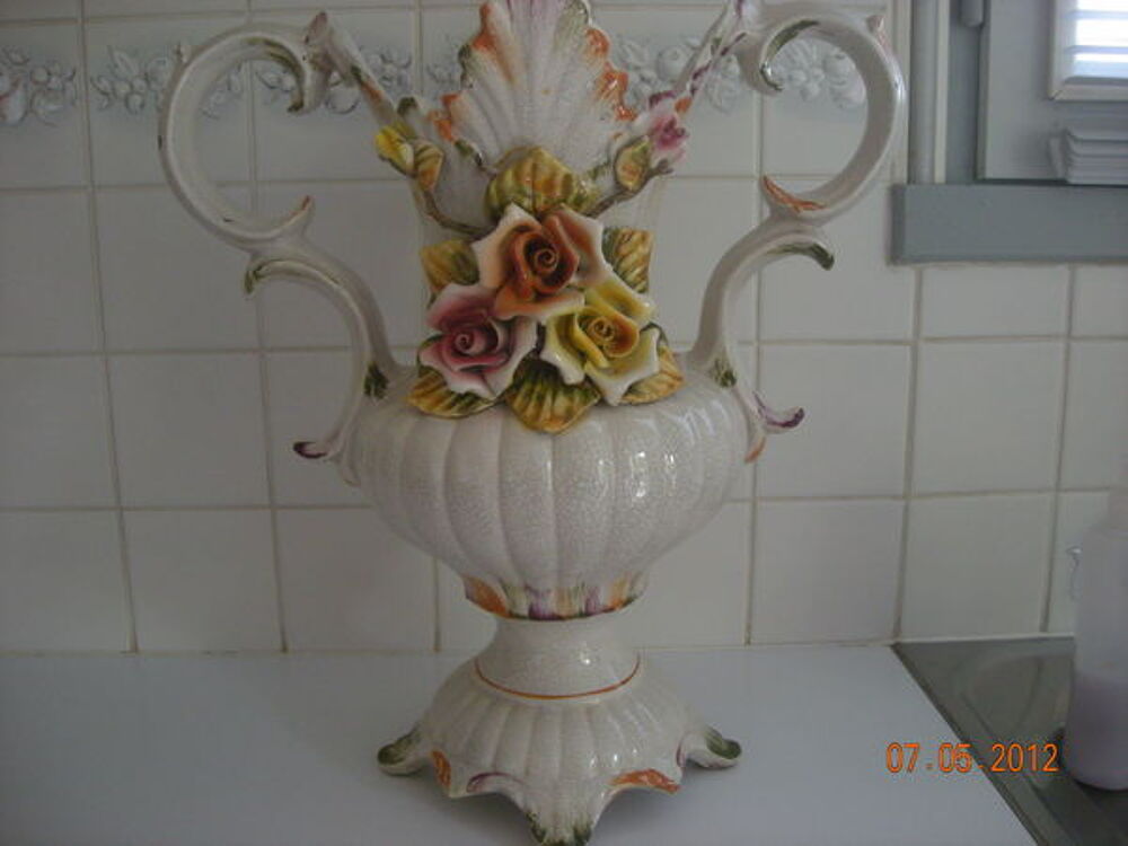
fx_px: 1141
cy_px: 423
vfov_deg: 40.7
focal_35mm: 35
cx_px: 564
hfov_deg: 52.6
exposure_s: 1/56.3
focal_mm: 5.7
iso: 248
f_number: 2.8
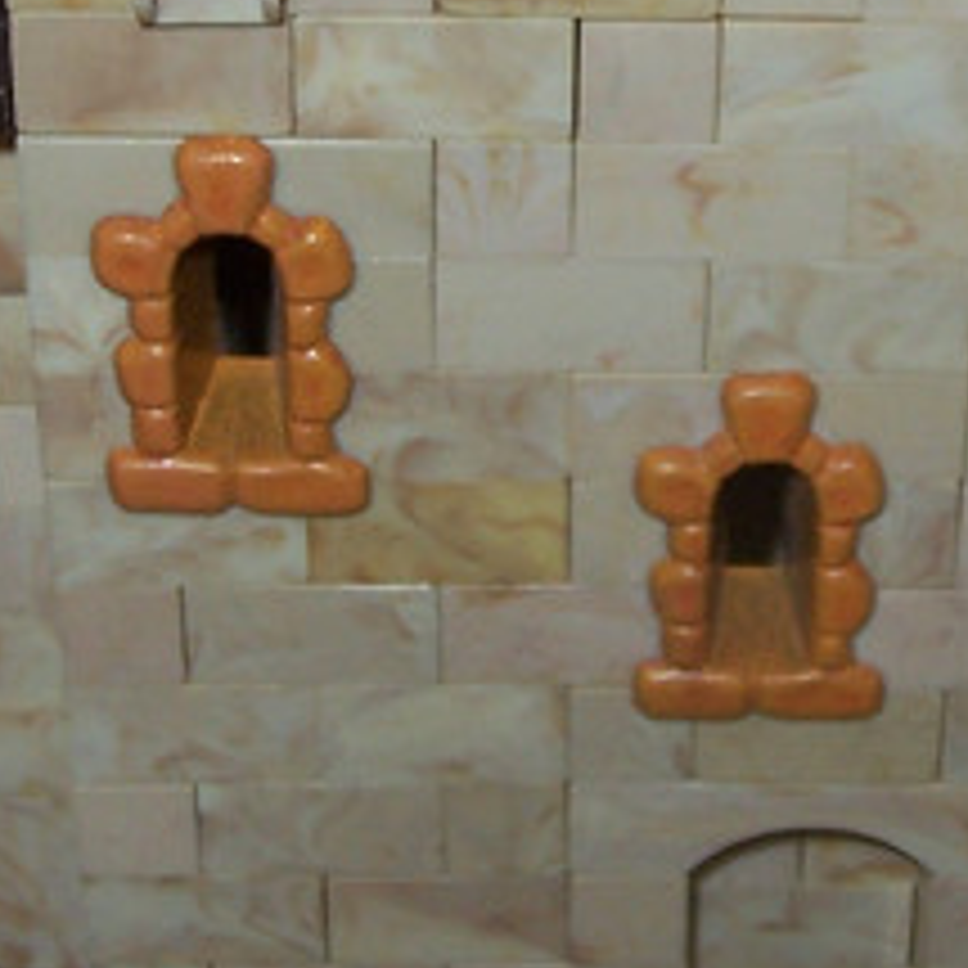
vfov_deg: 15.4
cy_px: 180
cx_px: 648
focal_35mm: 112
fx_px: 3543
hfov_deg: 15.5
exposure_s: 1/60
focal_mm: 5.6
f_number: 2.7
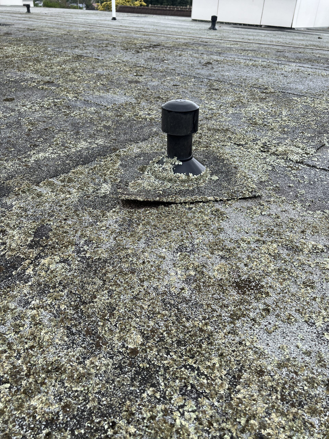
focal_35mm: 26
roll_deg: -1.1
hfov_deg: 53.1
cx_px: 164
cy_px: 220
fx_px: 329
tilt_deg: -33.8
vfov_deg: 67.3
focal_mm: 5.7
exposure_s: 1/866
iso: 50
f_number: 1.5
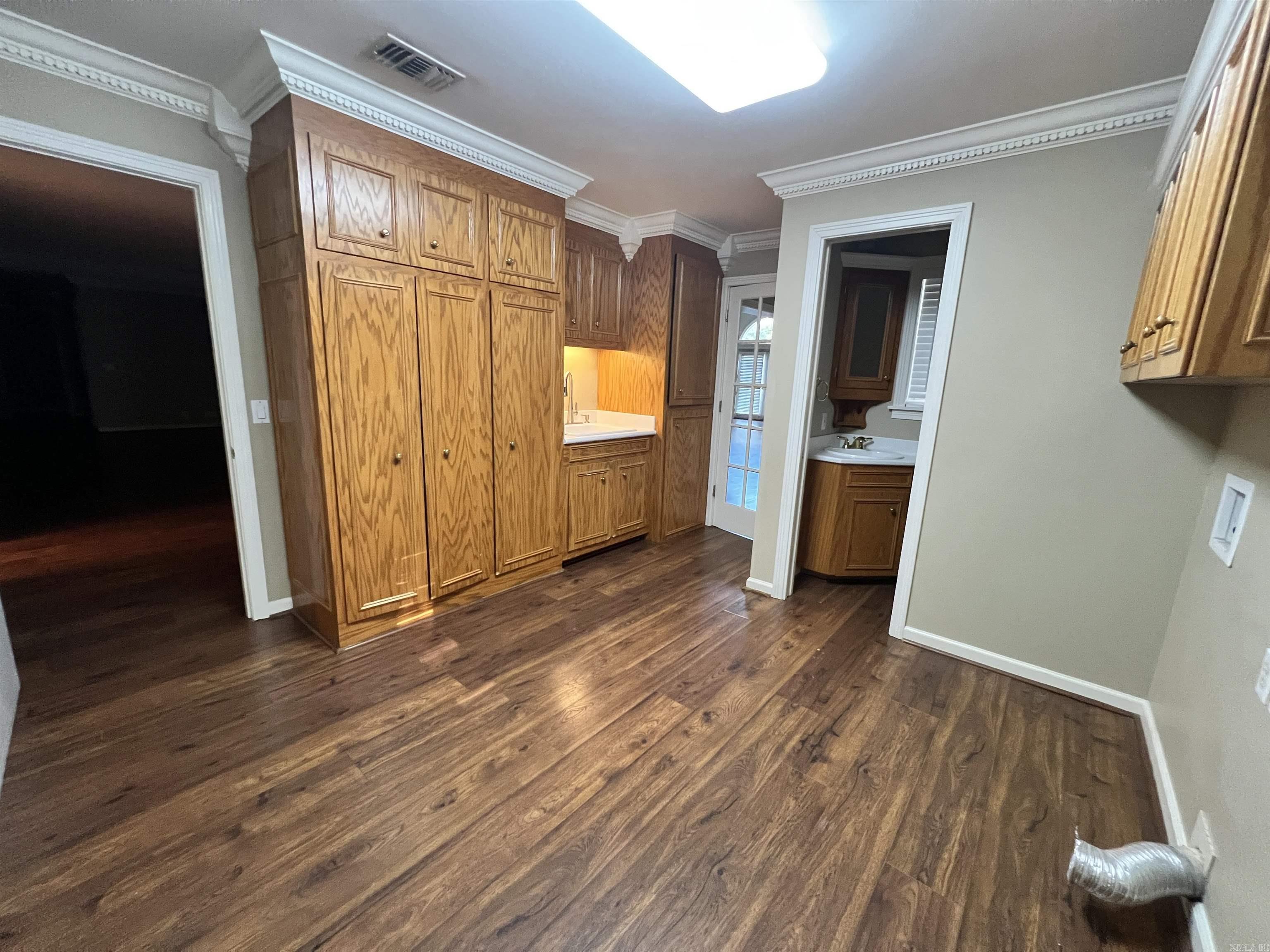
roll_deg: -2.2
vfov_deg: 89.9
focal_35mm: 13
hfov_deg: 106.2
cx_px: 635
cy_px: 476
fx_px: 477
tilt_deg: -11.8
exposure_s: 1/60
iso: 640
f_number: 1.8
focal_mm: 1.57
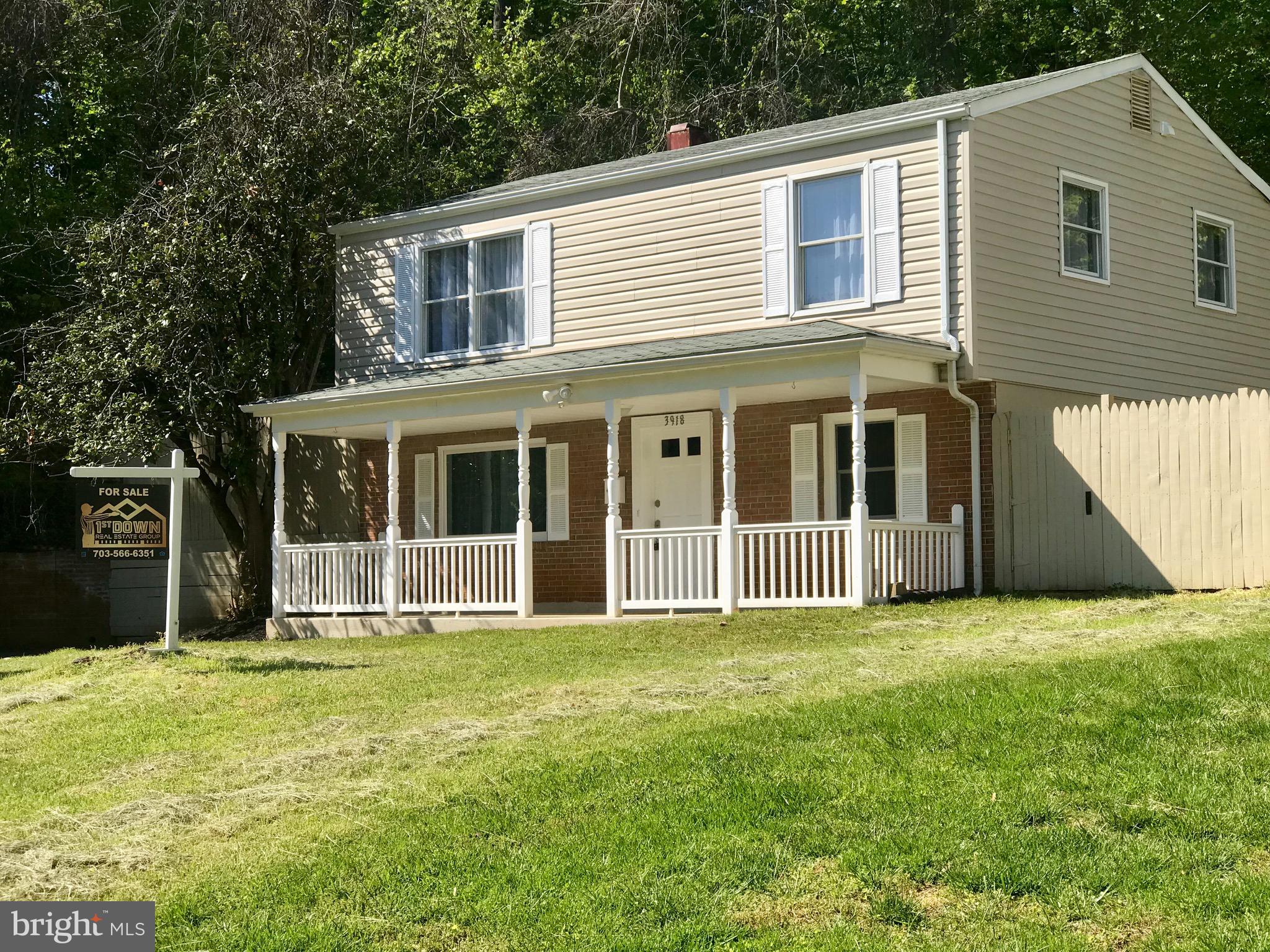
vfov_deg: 25.7
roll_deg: +0.9
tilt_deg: +2.3
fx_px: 2091
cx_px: 635
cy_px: 476
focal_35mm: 57
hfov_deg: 33.8
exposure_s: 1/736
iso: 20
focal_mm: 6.6
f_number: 2.8
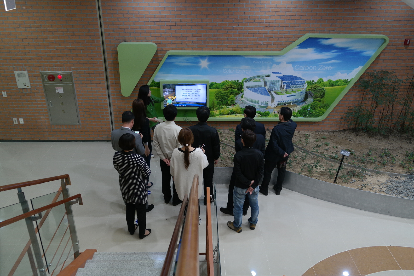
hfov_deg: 61.9
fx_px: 345
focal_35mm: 30
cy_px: 138
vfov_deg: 43.6
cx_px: 207
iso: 400
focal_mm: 20
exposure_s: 1/40
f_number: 3.5
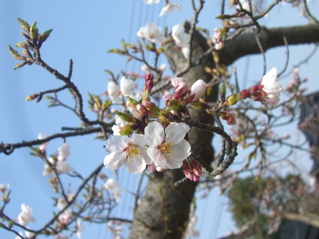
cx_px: 160
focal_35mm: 46
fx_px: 424
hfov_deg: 41.2
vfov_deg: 31.5
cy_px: 120
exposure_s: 1/200
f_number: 6.2
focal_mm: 9.6
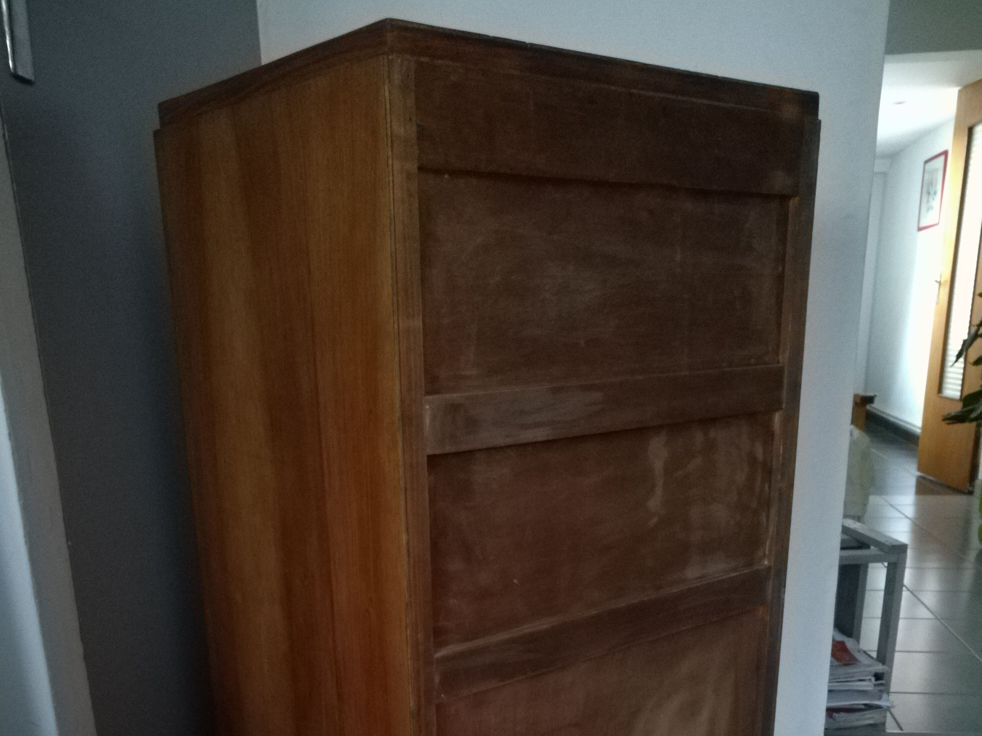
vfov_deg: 38.2
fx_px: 993
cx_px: 488
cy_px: 649
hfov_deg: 52.6
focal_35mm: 35
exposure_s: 1/14.3
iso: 1250
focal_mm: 3.83
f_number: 2.2
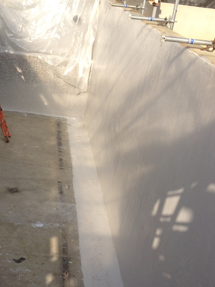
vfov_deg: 31.9
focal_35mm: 60
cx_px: 36
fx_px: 497
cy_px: 197
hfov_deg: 24.0
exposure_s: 1/1042
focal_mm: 4.28
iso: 64
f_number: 2.4
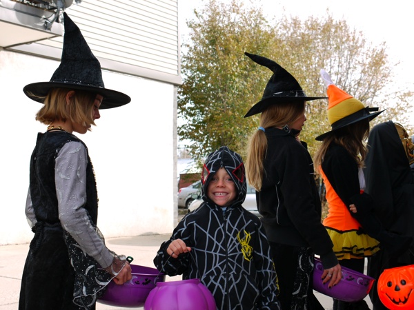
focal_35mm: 56
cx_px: 207
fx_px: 670
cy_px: 155
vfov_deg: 26.1
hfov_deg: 34.3
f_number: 6.3
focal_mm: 28
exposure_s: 1/125
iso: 125
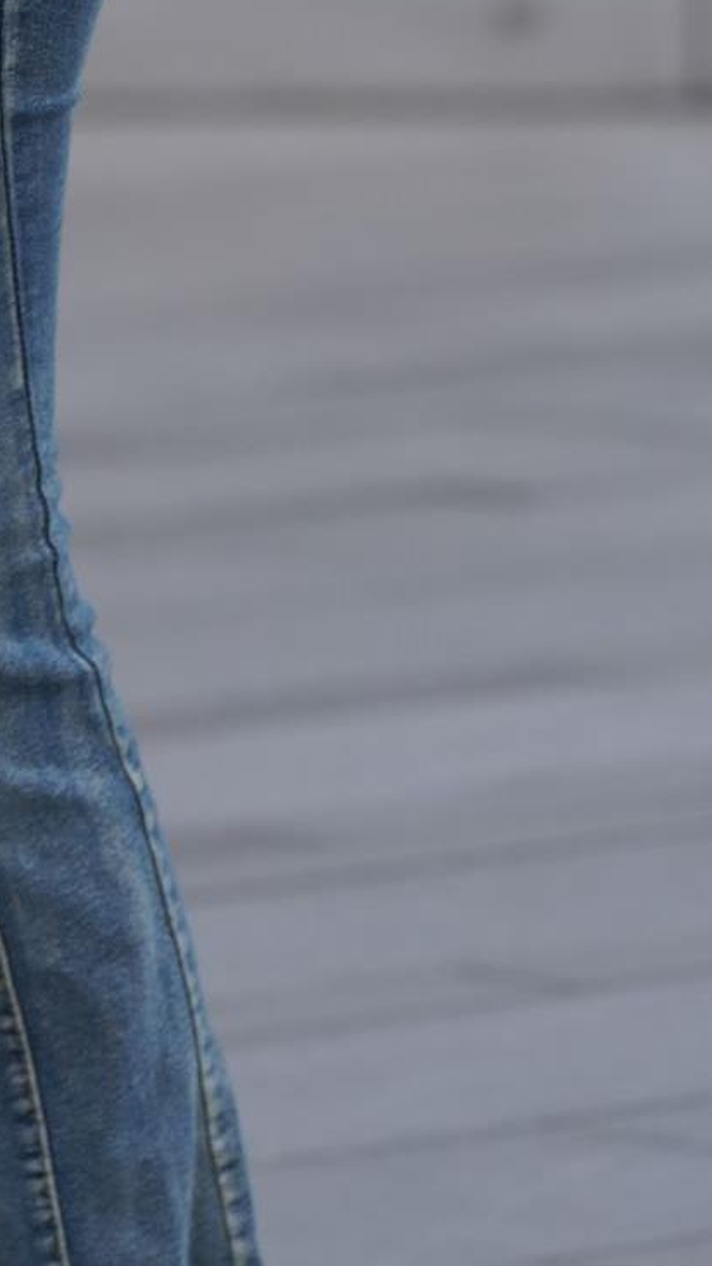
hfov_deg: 2.2
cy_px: -399
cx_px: -412
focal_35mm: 549
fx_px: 18422
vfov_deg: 3.9
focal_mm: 135
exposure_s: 1/400
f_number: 3.2
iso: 640
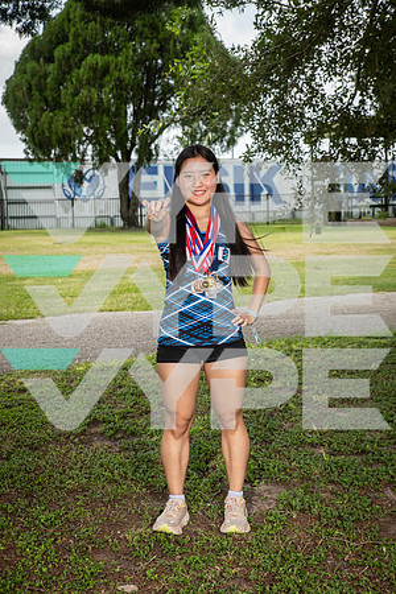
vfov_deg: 36.2
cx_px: 198
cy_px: 297
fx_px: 907
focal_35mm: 55
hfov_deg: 24.6
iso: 250
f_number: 6.3
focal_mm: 55
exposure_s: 1/400
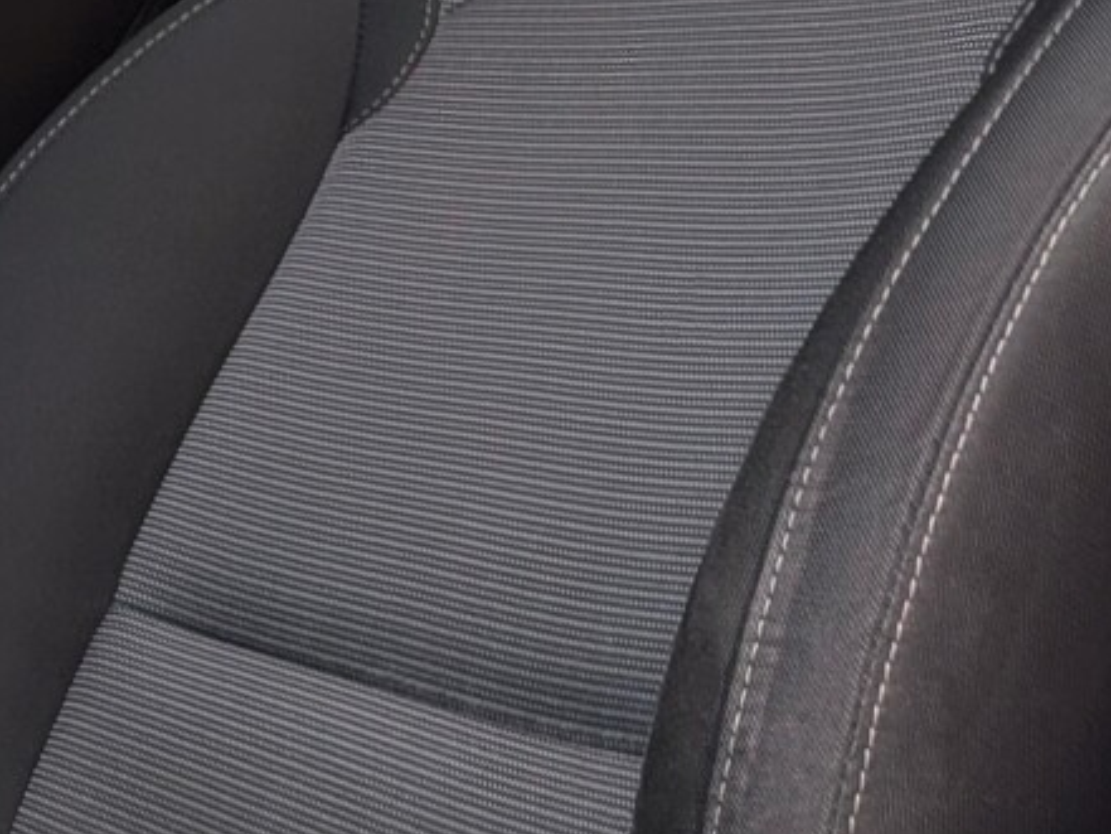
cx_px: -612
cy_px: -38
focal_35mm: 87
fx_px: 2793
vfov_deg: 16.6
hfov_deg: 19.3
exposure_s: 1/488
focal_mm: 4.53
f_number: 1.7
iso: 31
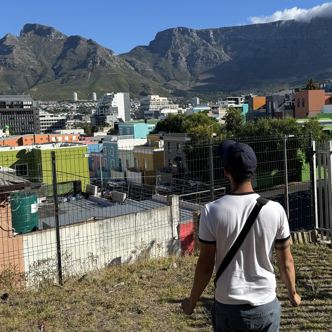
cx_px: 231
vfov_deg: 44.8
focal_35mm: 37
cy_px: 138
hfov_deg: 44.0
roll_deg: +0.3
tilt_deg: -2.0
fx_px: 401
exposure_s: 1/4310
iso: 80
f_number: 1.78
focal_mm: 6.76
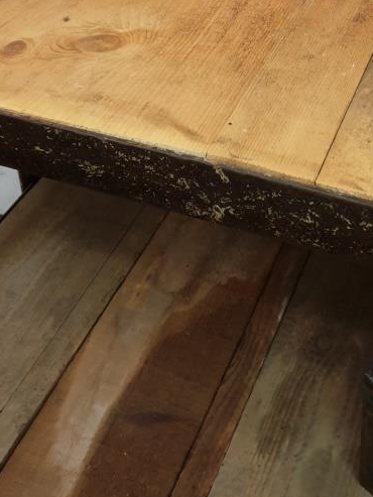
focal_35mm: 54
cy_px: 28
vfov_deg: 33.2
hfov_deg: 26.7
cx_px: 272
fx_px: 775
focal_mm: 4.3
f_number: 1.5
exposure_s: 1/50
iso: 250
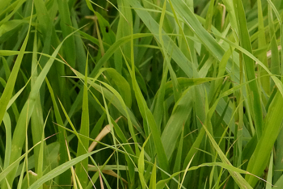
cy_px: 122
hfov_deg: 5.6
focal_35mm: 364
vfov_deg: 3.8
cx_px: -41
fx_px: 2861
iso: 1000
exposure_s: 1/160
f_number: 14
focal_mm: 100
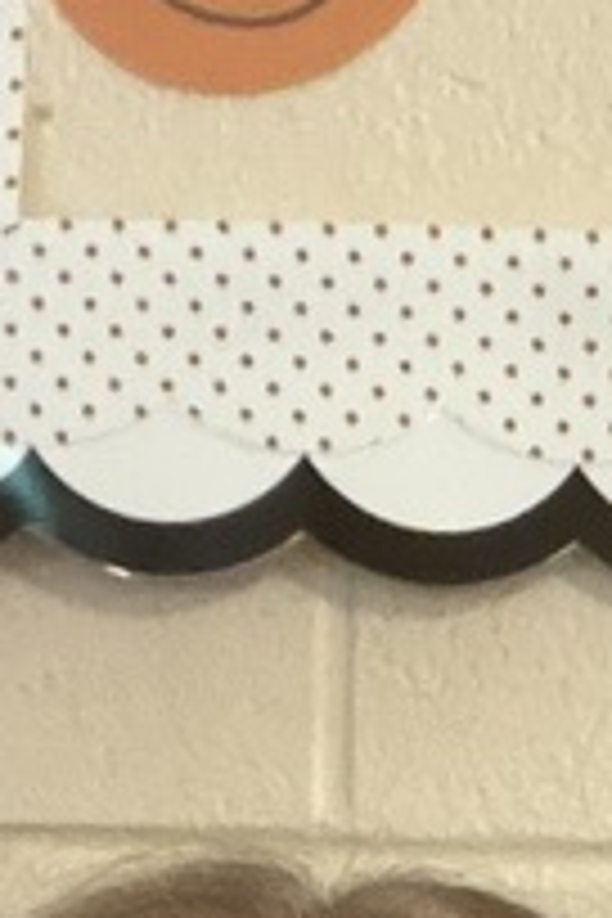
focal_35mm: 157
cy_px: 1724
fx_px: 4003
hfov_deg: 8.6
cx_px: 792
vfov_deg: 11.9
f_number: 1.9
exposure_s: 1/30
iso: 400
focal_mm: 2.71
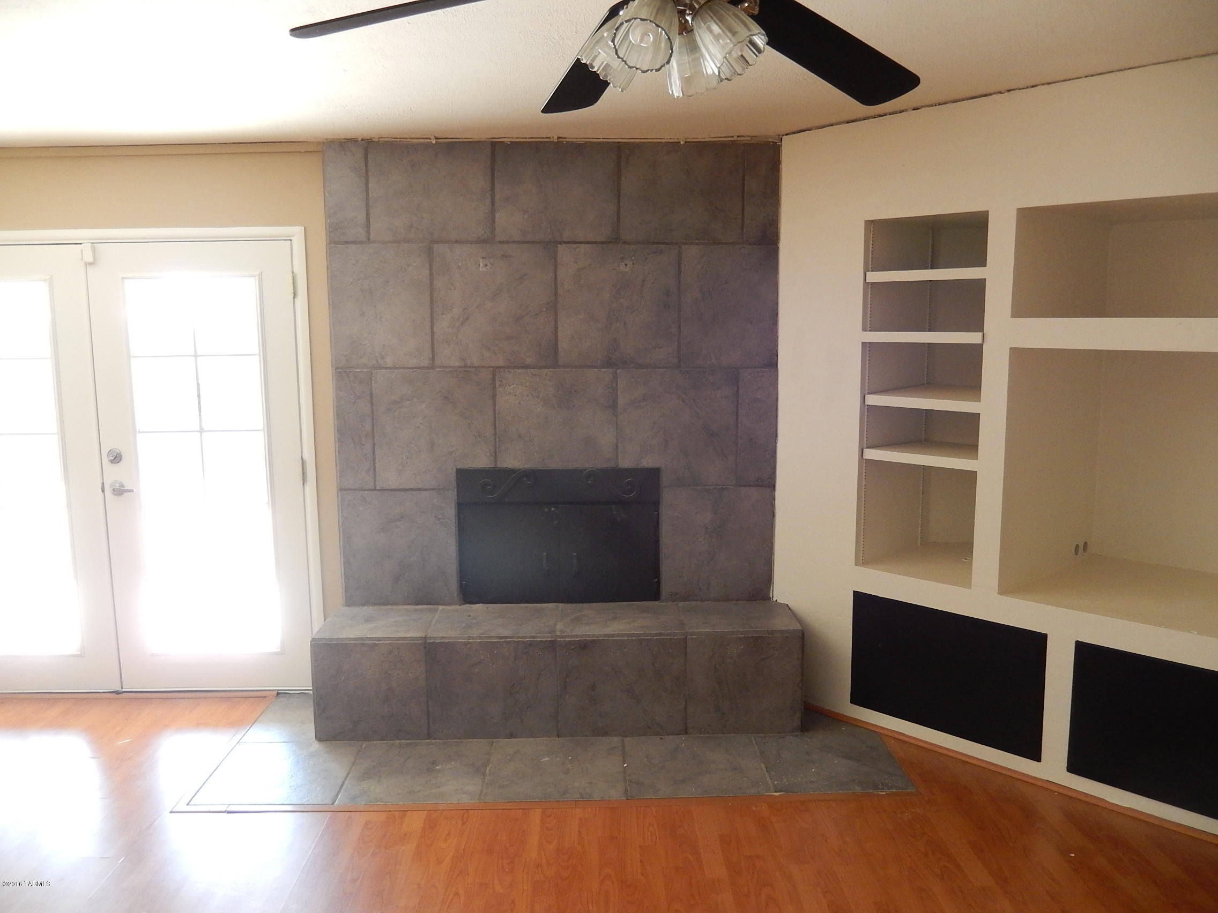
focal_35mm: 28
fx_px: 985
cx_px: 609
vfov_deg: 49.7
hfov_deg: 63.4
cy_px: 456
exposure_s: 1/30
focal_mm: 5.1
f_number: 3.6
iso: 320
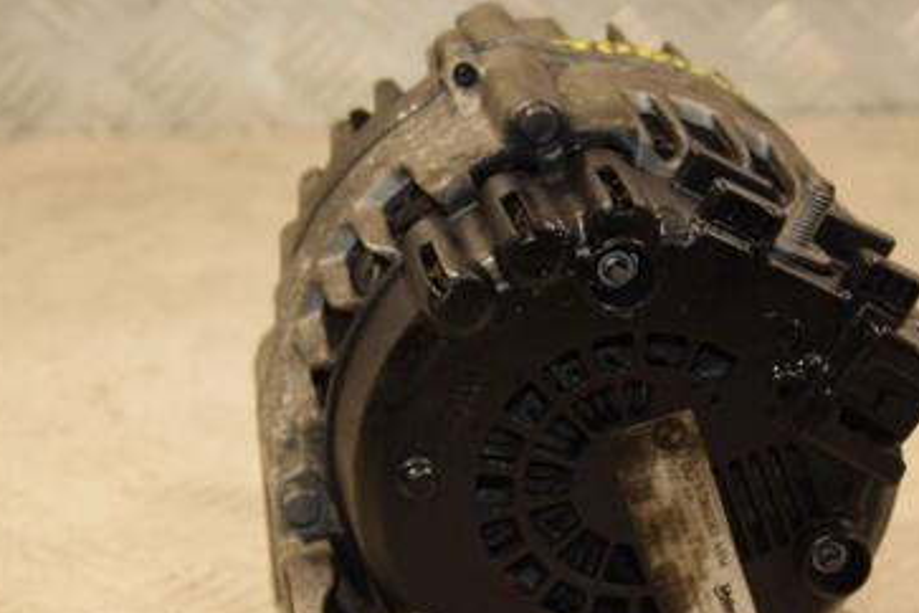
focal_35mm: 119
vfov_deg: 11.5
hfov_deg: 17.2
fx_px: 3038
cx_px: 519
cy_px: 420
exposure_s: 1/160
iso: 800
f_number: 4.8
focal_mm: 48
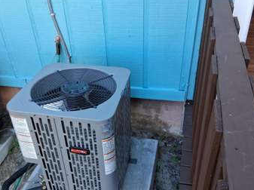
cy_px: 120
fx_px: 271
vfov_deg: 38.3
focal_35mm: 37
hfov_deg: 50.2
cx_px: 120
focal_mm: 3.98
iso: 125
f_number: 1.8
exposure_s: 1/120
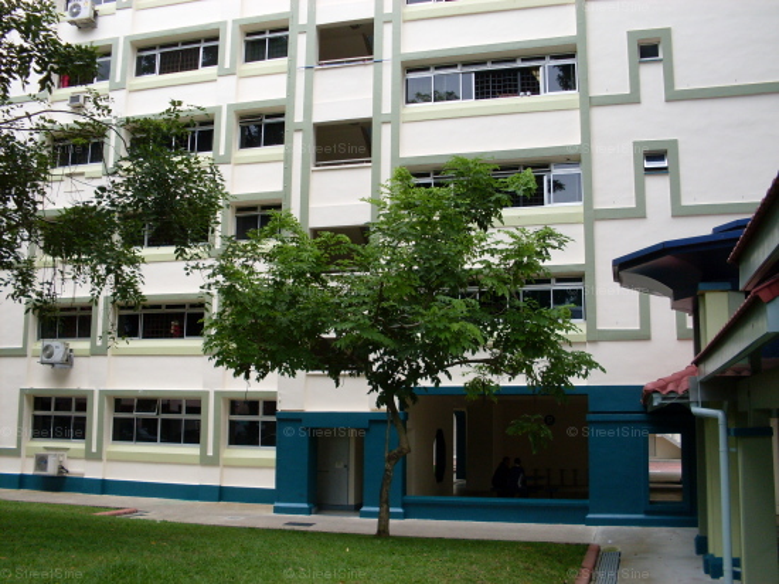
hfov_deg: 49.0
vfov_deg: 37.7
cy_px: 292
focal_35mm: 38
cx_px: 390
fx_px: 855
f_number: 2.8
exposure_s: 1/500
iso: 80
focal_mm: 6.3
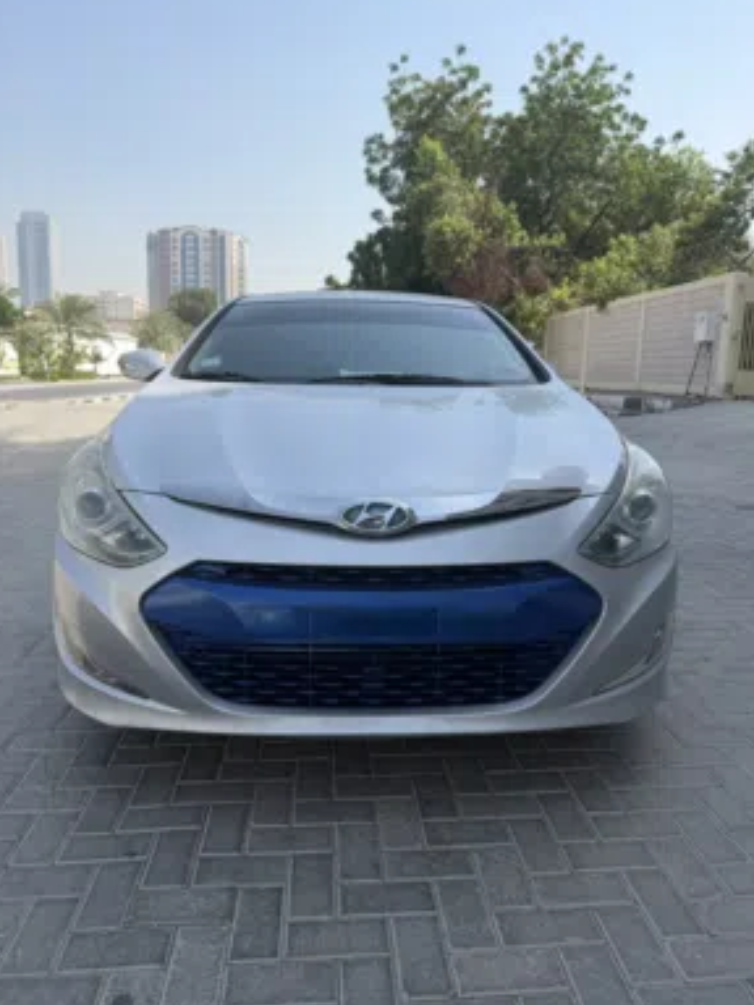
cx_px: 374
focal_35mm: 25
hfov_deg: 54.9
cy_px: 487
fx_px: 726
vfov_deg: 69.4
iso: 80
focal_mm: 6.76
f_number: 1.78
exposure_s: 1/3425
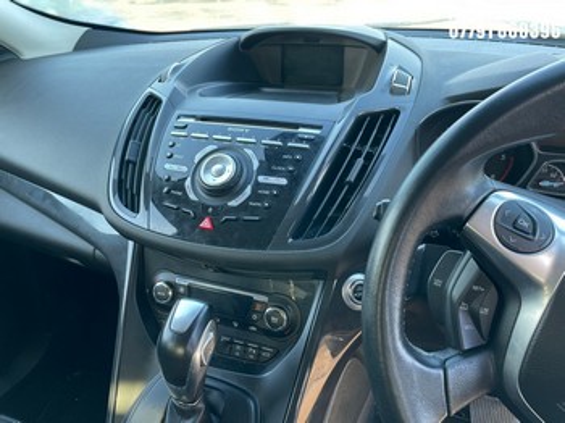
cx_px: 282
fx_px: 424
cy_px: 212
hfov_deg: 67.3
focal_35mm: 26
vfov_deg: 53.0
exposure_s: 1/119
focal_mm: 4.2
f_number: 1.6
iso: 125
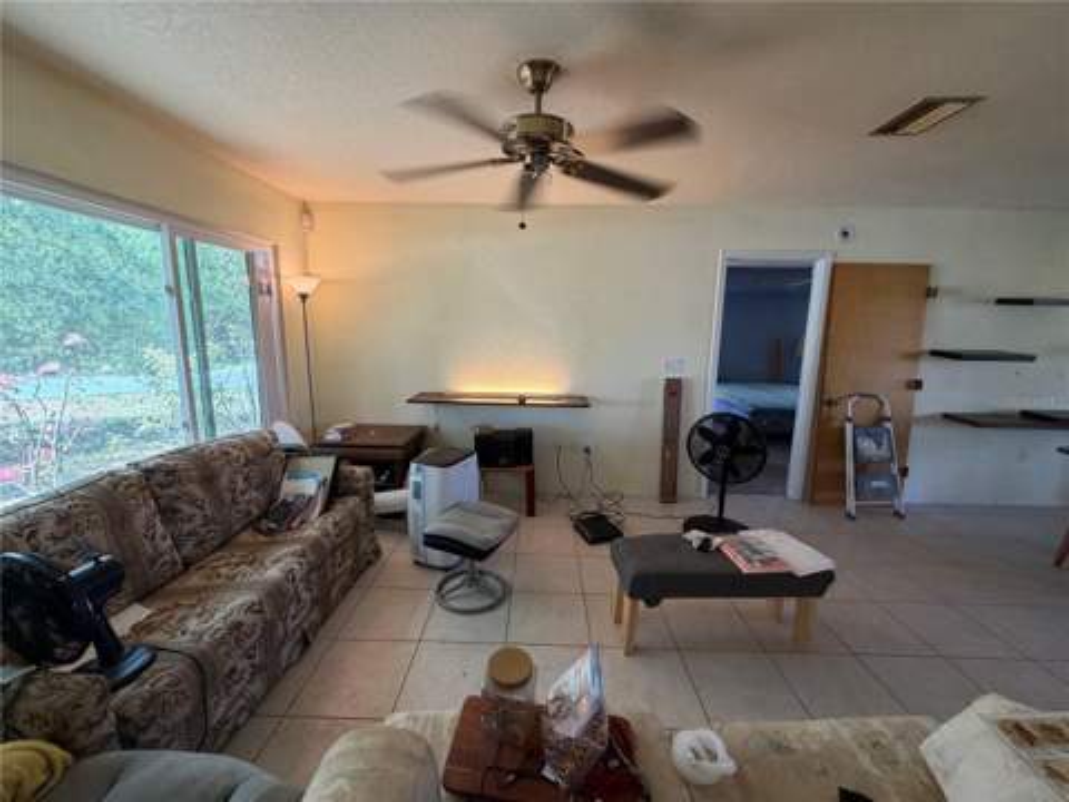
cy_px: 401
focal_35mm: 14
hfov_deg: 102.1
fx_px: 432
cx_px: 534
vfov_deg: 85.7
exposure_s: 1/60
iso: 200
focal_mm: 2.22
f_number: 2.2
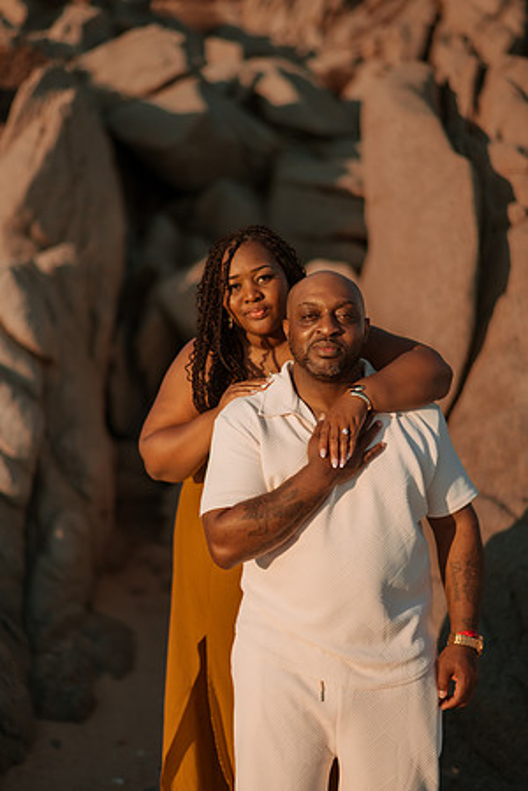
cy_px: 396
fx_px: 1276
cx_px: 264
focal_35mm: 58
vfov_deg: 34.5
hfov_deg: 23.4
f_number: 1.4
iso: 100
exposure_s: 1/5000
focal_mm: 58
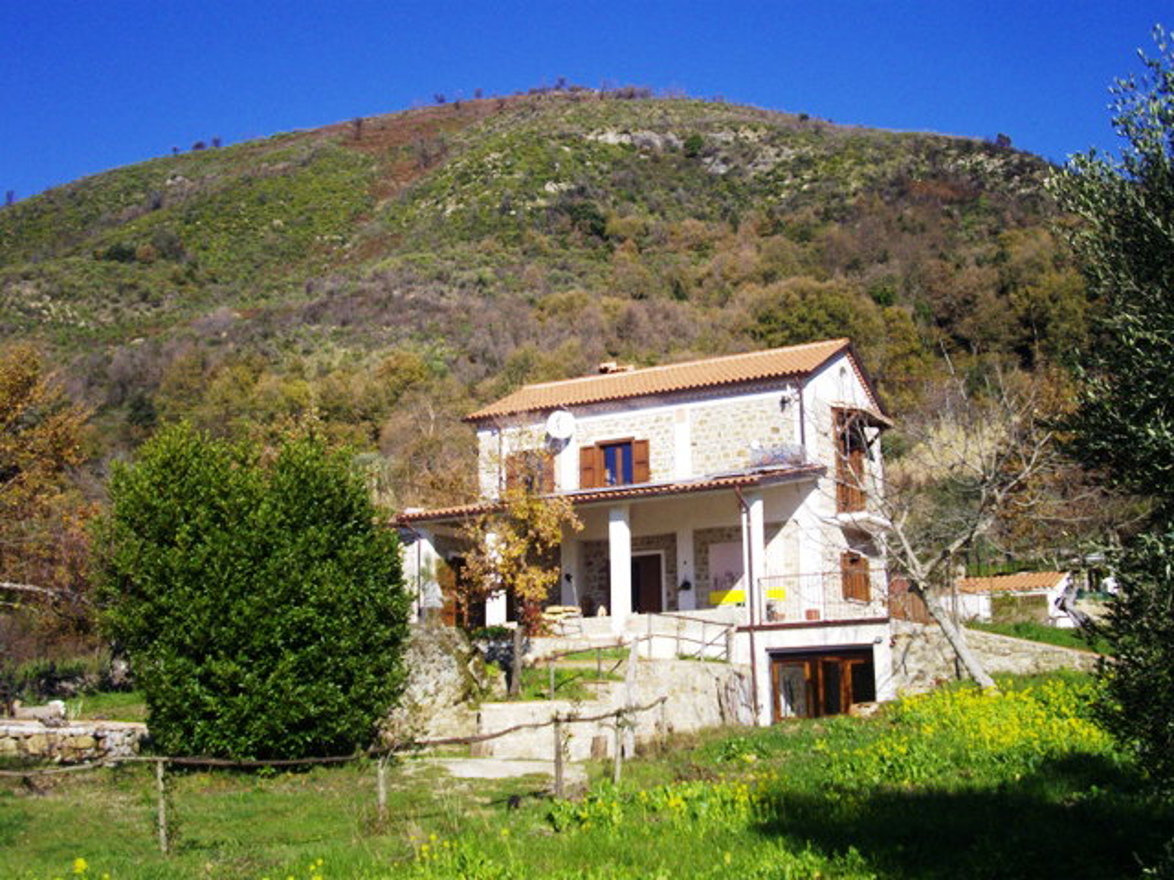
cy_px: 440
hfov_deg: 41.2
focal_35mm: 46
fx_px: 1560
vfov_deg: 31.5
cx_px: 587
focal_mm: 7.6
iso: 100
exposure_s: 1/400
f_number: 6.3
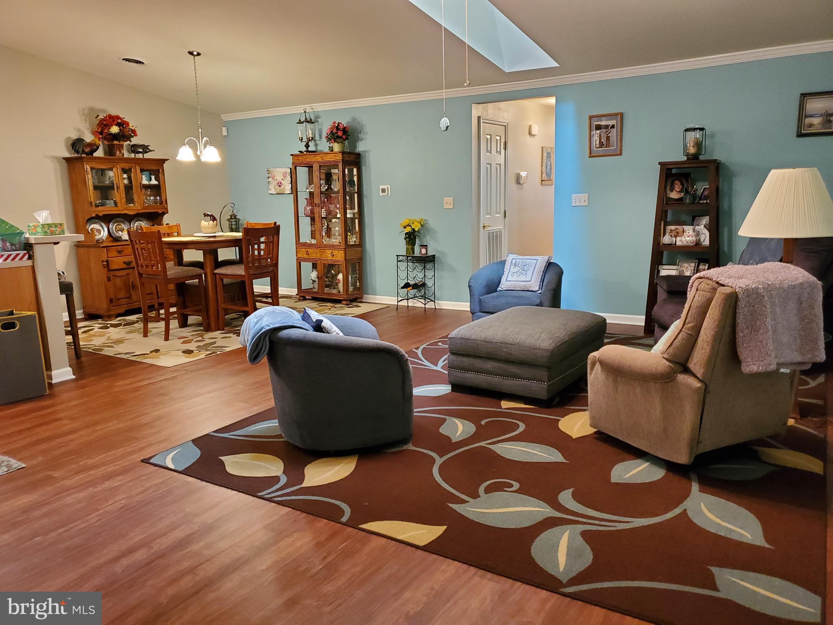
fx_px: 626
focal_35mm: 26
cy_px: 312
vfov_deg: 53.1
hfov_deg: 67.3
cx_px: 416
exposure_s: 1/40
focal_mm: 4.3
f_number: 1.5
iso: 500
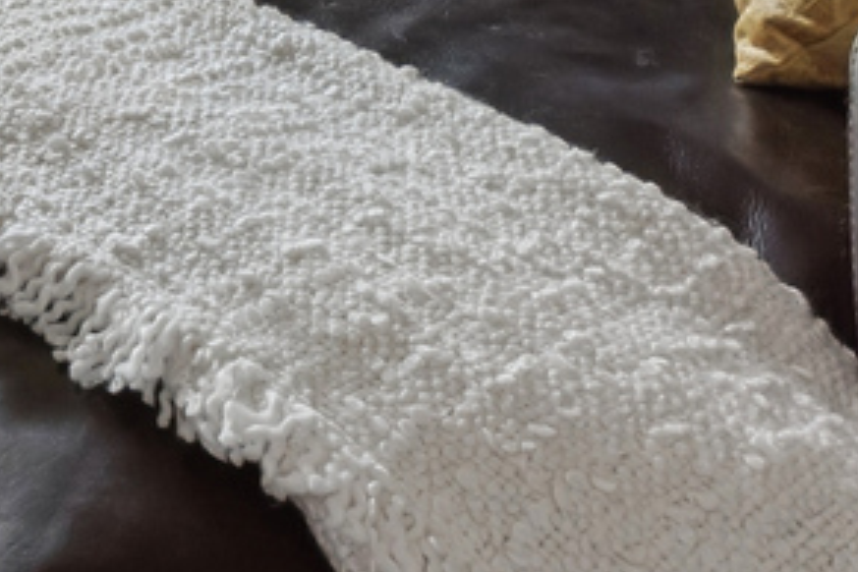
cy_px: -799
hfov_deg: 21.0
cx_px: -510
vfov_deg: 13.2
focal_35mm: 78
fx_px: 1859
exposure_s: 1/250
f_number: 8
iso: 400
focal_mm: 14
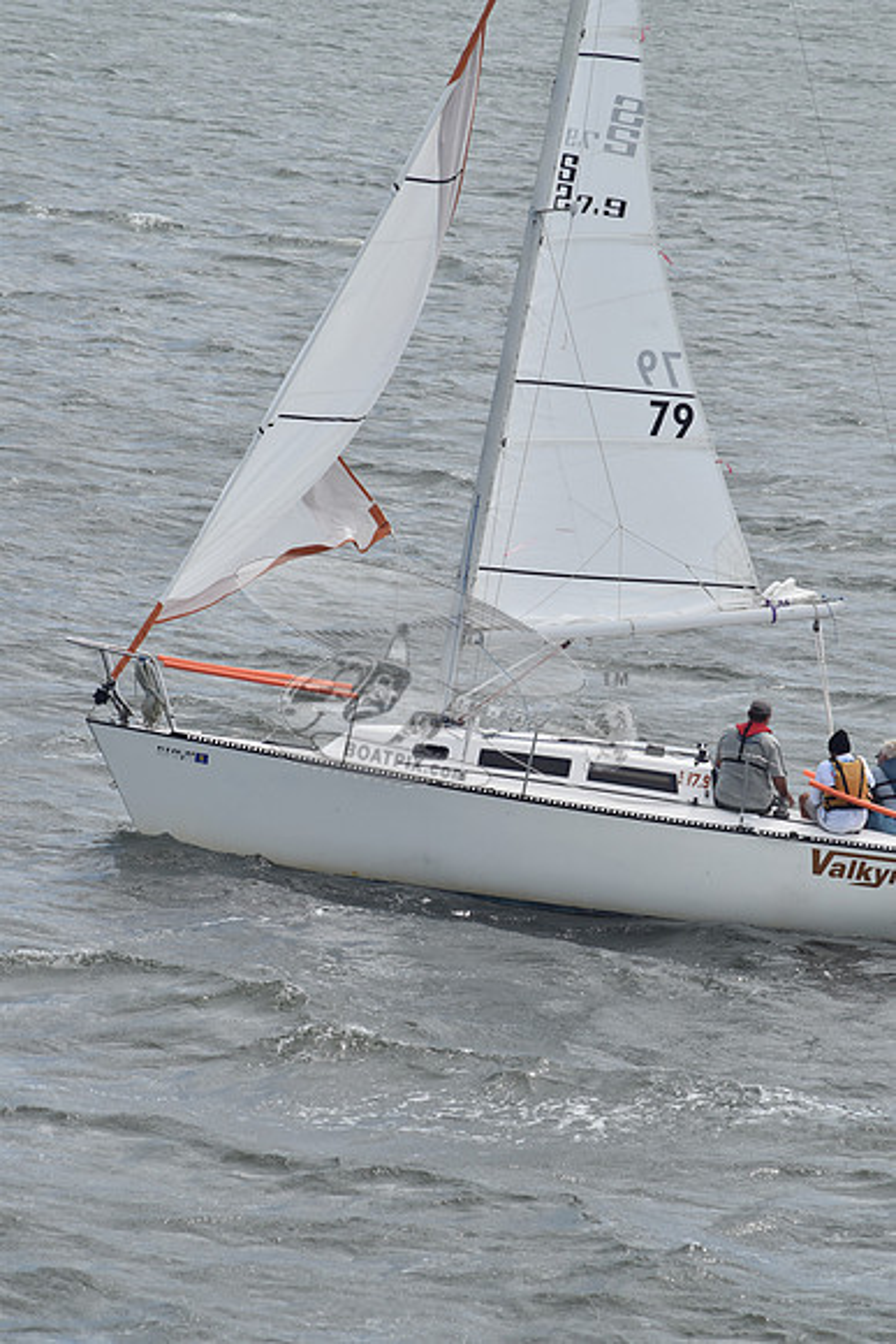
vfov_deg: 7.4
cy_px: 672
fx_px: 10353
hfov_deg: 5.0
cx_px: 448
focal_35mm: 278
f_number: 11
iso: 400
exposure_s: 1/1000
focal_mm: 185
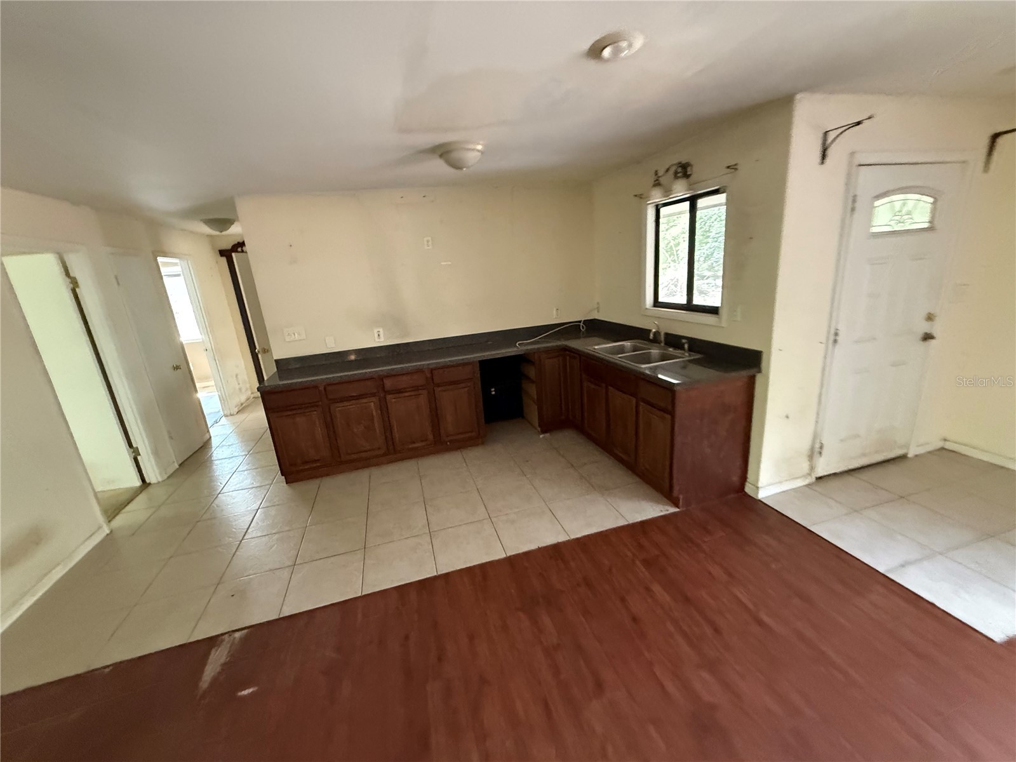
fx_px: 411
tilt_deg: -13.2
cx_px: 508
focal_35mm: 14
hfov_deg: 102.1
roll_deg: +8.6
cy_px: 381
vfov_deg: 85.7
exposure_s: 1/60
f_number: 2.2
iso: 800
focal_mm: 2.22
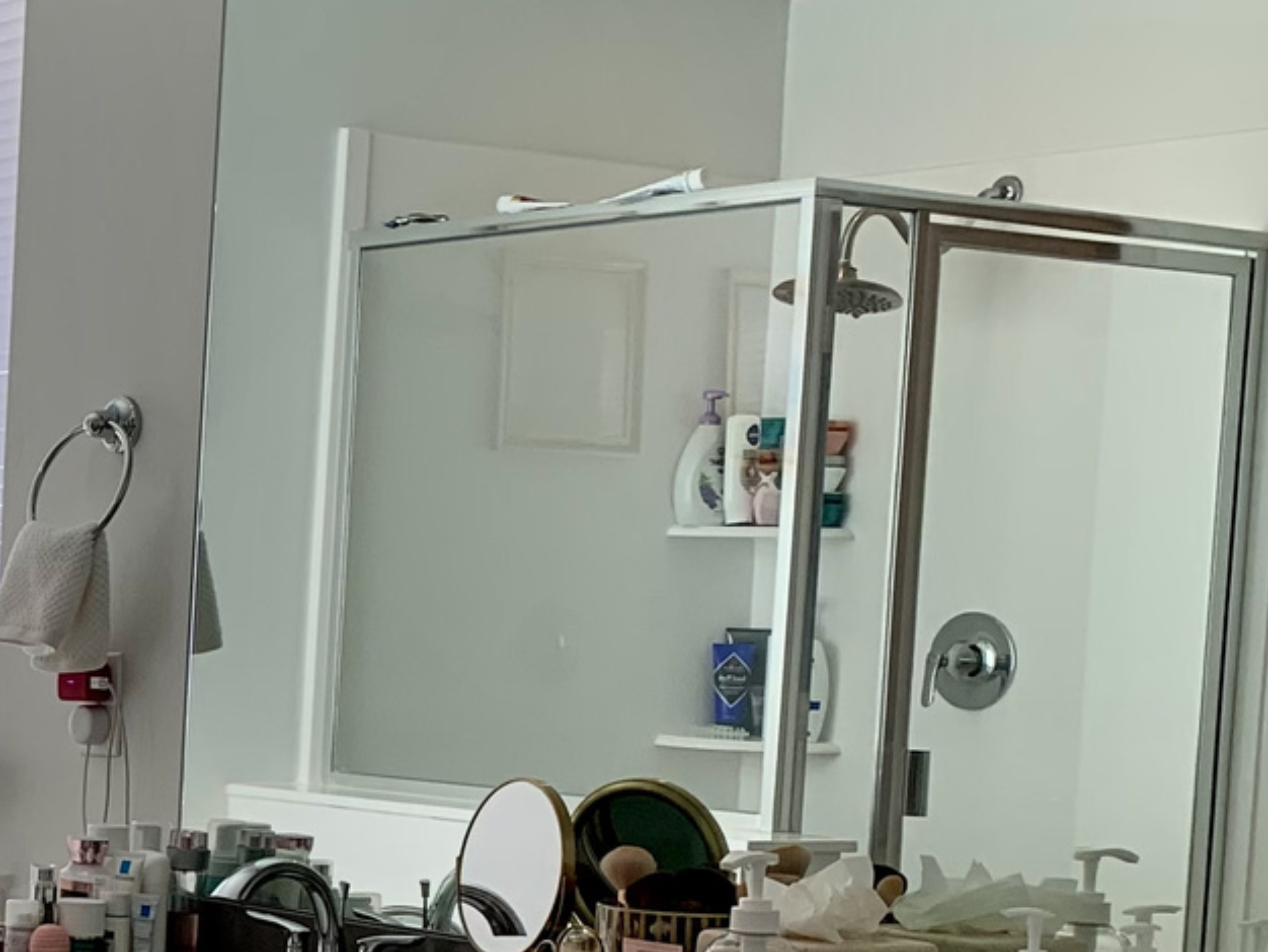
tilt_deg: -5.9
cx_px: -569
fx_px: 3115
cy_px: 871
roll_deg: -1.3
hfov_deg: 20.2
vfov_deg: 17.1
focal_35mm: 85
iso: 50
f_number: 1.8
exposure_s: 1/120
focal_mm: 4.25
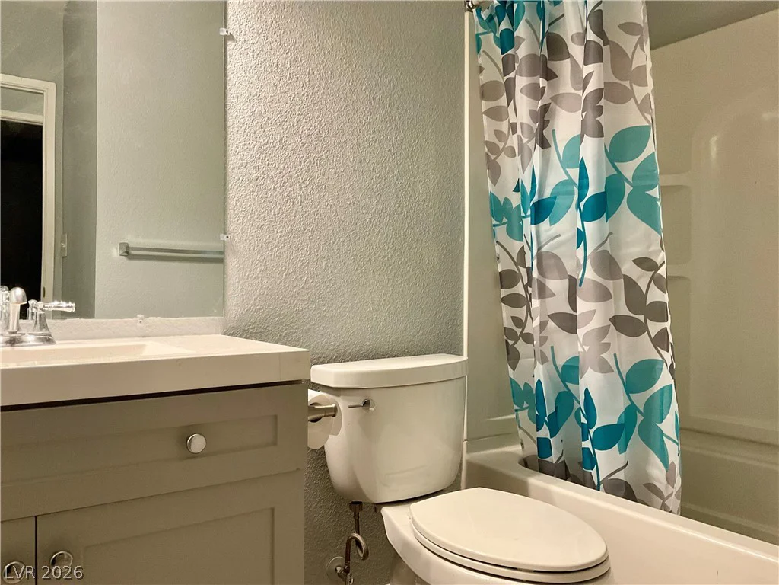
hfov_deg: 61.7
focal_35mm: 29
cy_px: 292
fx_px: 653
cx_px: 390
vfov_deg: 48.2
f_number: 1.8
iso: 160
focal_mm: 3
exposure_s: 1/60
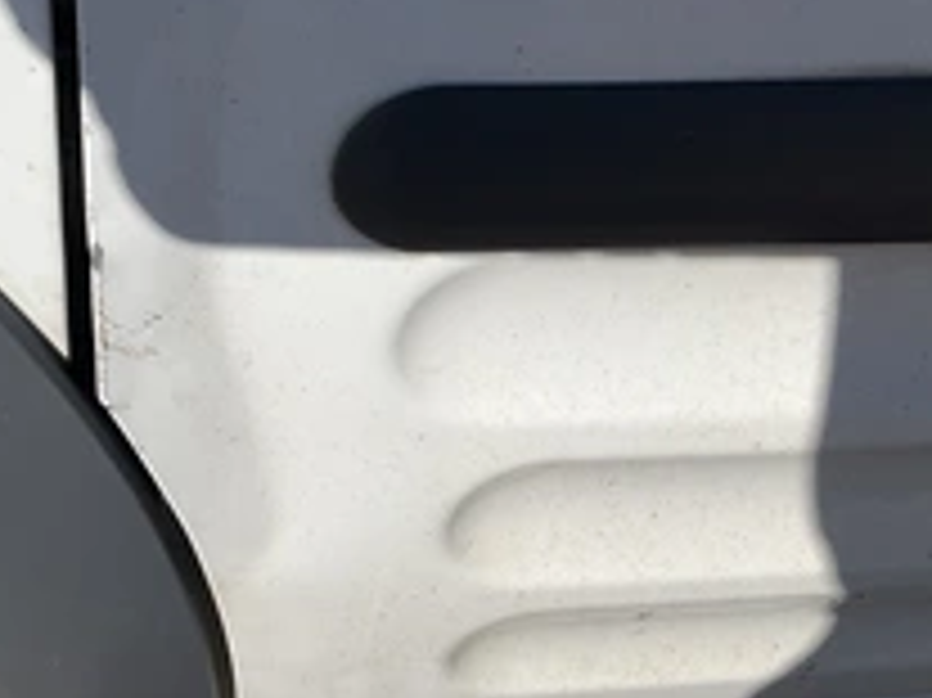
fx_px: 1507
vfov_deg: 25.8
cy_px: 194
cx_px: 225
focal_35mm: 56
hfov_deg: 33.6
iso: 25
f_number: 1.8
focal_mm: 3
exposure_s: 1/4405
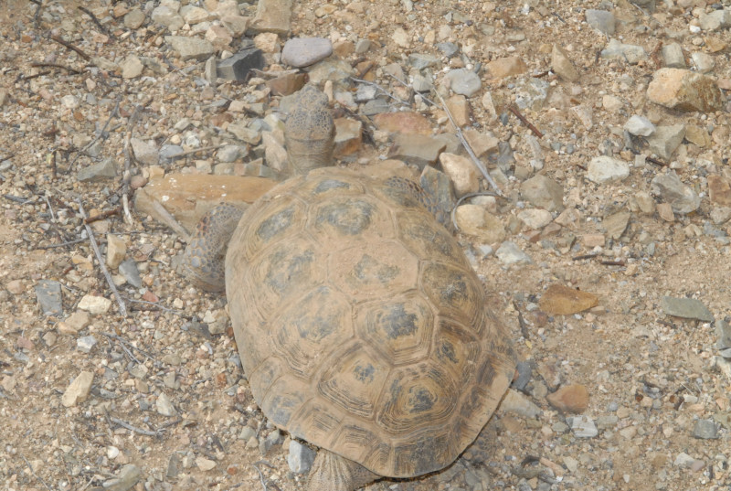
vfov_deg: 12.2
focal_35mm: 112
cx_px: 366
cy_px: 246
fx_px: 2289
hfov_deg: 18.1
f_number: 22
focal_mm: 75
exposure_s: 1/250
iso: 1600
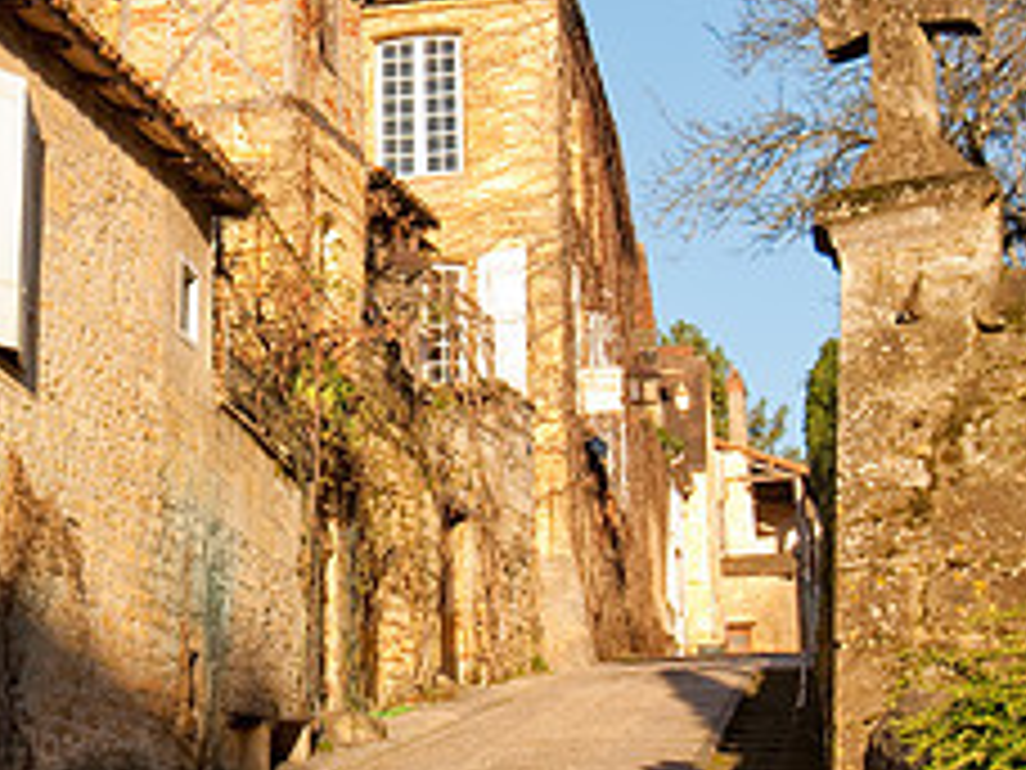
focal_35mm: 88
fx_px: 2608
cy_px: 390
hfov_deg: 21.7
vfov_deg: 16.8
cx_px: 99
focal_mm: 24
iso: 200
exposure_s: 1/250
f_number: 8
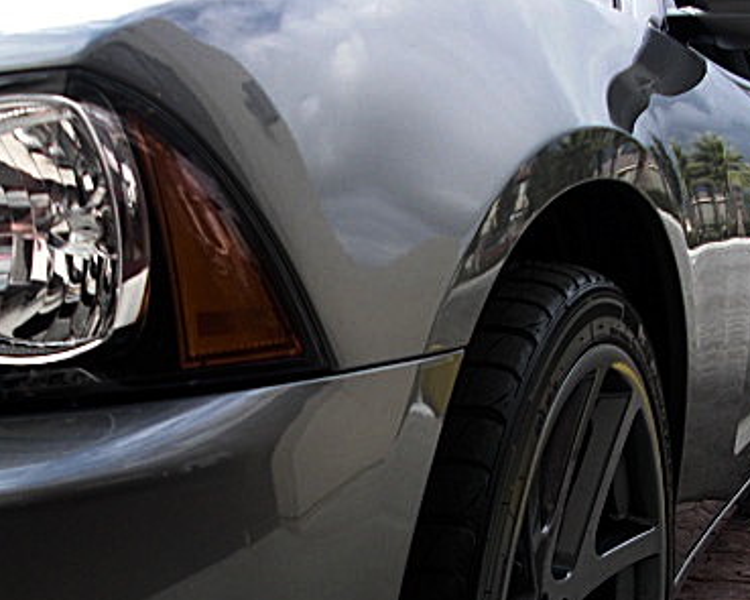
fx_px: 1354
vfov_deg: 24.6
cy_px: 468
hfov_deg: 30.9
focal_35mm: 61
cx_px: 323
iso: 50
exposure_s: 1/100
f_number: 2.8
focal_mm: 6.3
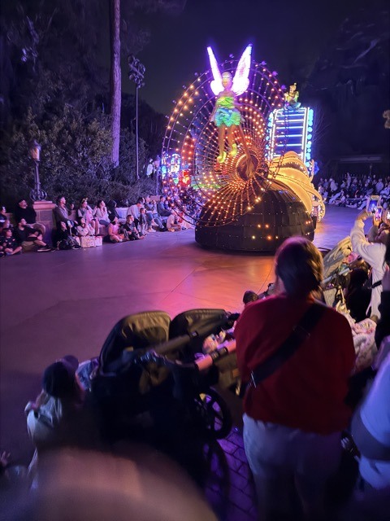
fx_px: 361
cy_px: 260
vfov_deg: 71.6
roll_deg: -1.9
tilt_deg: -10.6
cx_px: 195
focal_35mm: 24
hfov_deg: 56.8
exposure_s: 1/24
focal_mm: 6.76
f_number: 1.78
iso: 2500
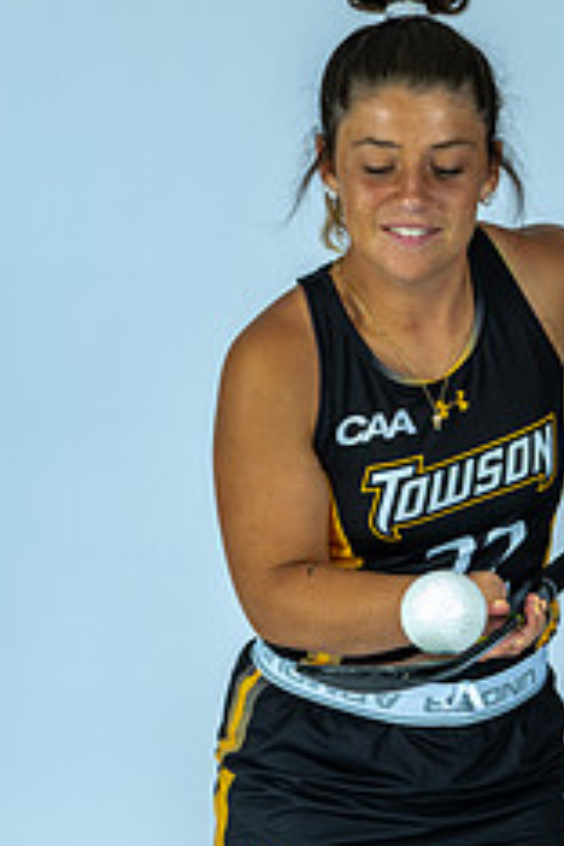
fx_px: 2937
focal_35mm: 125
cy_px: 665
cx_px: 405
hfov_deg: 10.9
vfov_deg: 16.3
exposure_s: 1/160
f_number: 9
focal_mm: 65
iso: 160
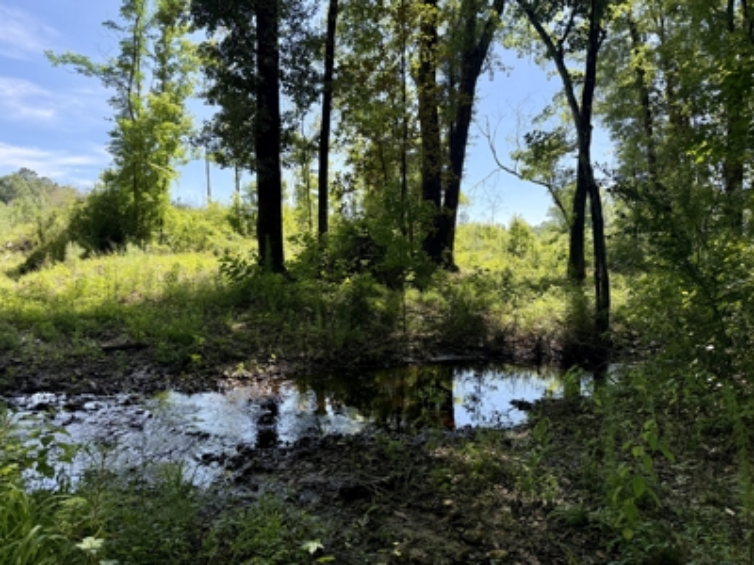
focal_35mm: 24
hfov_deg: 71.6
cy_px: 282
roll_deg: -1.7
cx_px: 377
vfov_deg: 56.8
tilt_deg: -1.3
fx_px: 523
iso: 100
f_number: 1.78
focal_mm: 6.76
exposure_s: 1/1292
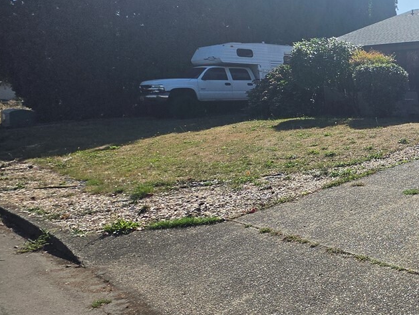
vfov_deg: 42.9
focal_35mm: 33
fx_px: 400
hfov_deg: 37.6
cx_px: 528
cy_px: 173
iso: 32
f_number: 1.9
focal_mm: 2.2
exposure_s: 1/3018
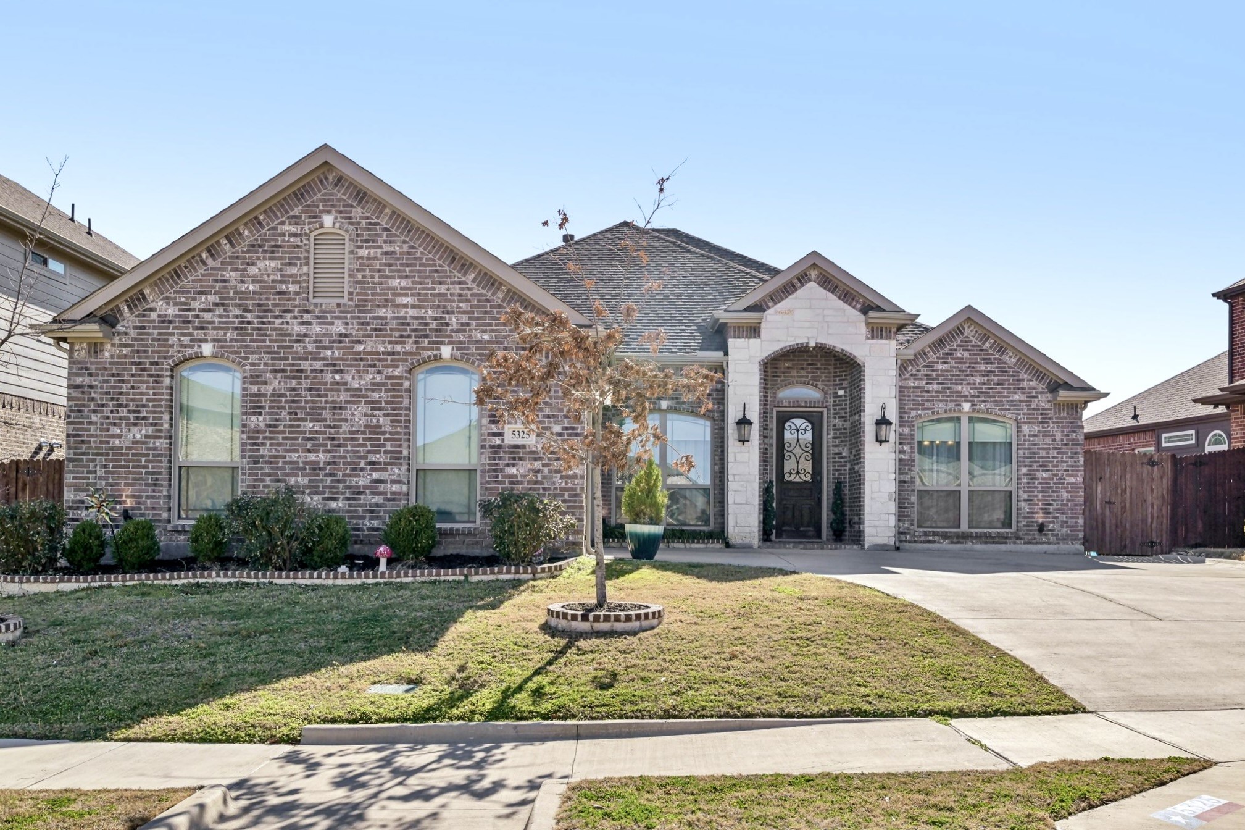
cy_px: 415
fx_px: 1037
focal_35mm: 30
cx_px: 622
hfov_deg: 61.9
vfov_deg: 43.6
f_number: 8
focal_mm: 30
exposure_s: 1/1000
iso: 400
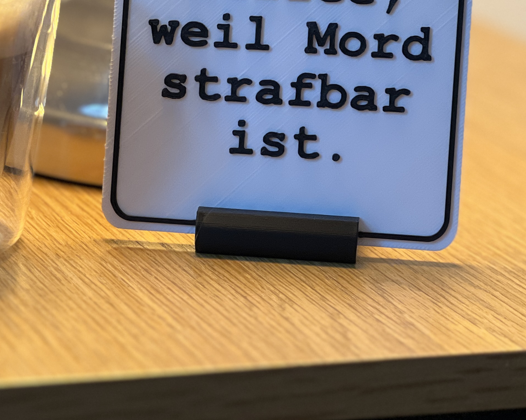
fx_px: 2475
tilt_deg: -11.7
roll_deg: -1.5
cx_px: 109
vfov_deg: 9.7
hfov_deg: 12.1
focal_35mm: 159
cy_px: 94
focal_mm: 9
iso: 125
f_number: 2.8
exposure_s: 1/33
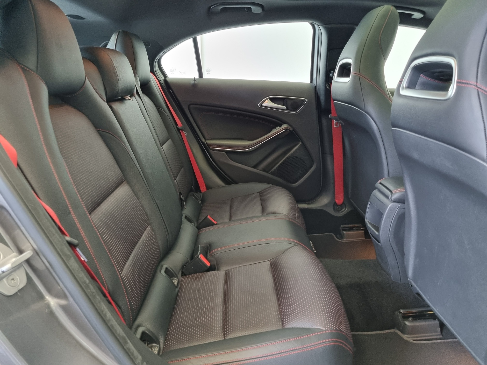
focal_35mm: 26
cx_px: 244
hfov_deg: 67.3
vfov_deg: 53.1
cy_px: 182
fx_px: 366
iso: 640
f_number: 1.8
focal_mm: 5.4
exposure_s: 1/50
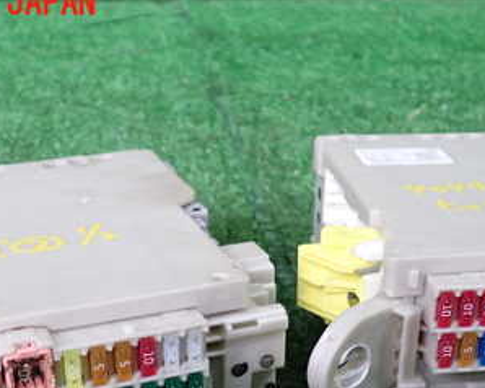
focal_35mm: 59
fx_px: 846
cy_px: 351
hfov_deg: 31.9
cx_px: 288
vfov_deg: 25.0
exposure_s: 1/30
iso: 500
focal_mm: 5.4
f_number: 2.3
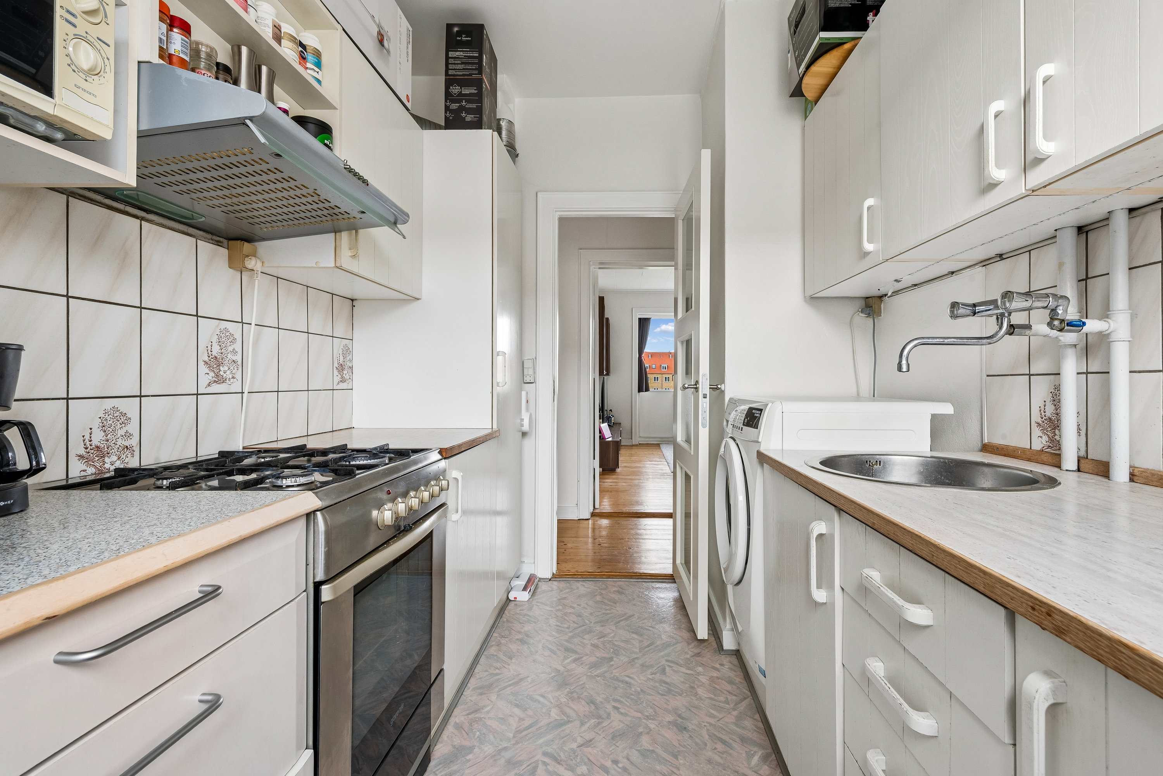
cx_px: 582
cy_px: 388
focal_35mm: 15
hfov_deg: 100.4
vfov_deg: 77.3
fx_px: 485
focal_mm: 15
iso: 400
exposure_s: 1/8
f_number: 13
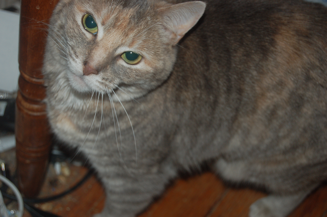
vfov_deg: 16.5
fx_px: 749
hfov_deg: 24.6
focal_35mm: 82
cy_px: 108
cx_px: 164
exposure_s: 1/60
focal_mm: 55
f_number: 5.6
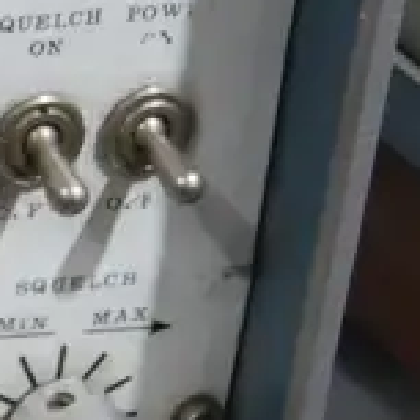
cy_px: 287
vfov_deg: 7.1
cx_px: -972
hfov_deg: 6.3
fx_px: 3404
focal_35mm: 248
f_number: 4.6
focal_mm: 21
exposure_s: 1/60
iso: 640
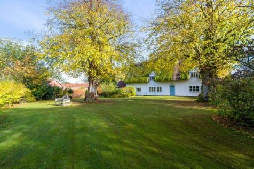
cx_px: 127
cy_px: 84
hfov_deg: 100.4
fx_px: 106
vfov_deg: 77.3
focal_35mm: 15
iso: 160
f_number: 9
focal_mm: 10.3
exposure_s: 1/80
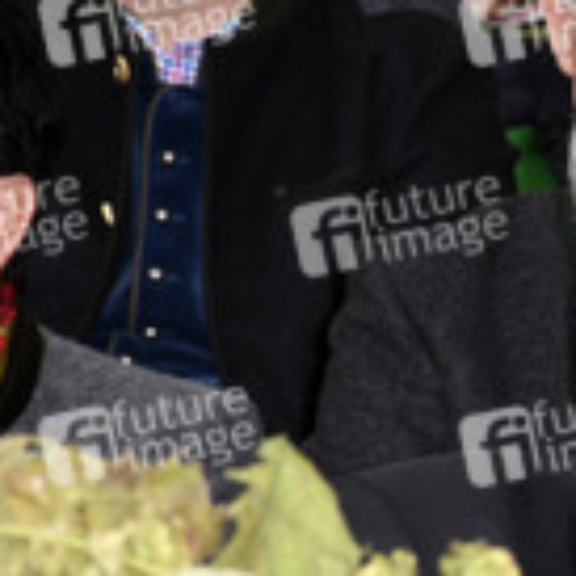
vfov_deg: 3.0
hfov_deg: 3.0
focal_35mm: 588
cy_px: 332
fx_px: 11069
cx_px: 877
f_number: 8
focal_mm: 140
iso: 320
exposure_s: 1/160
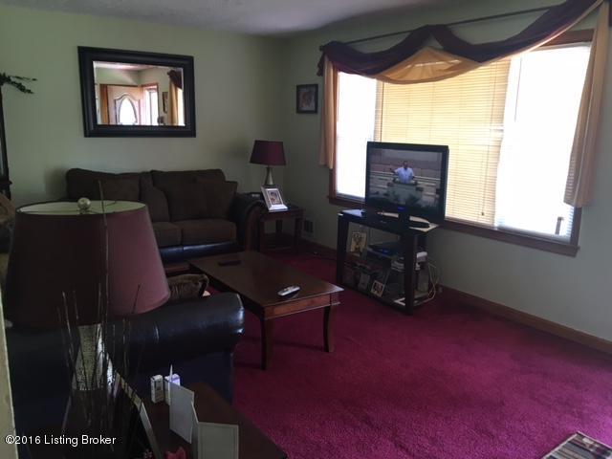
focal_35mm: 29
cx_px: 306
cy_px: 230
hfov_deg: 61.7
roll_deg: -0.1
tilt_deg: -12.8
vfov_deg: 48.2
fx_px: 513
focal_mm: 4.15
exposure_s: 1/30
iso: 64
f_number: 2.2
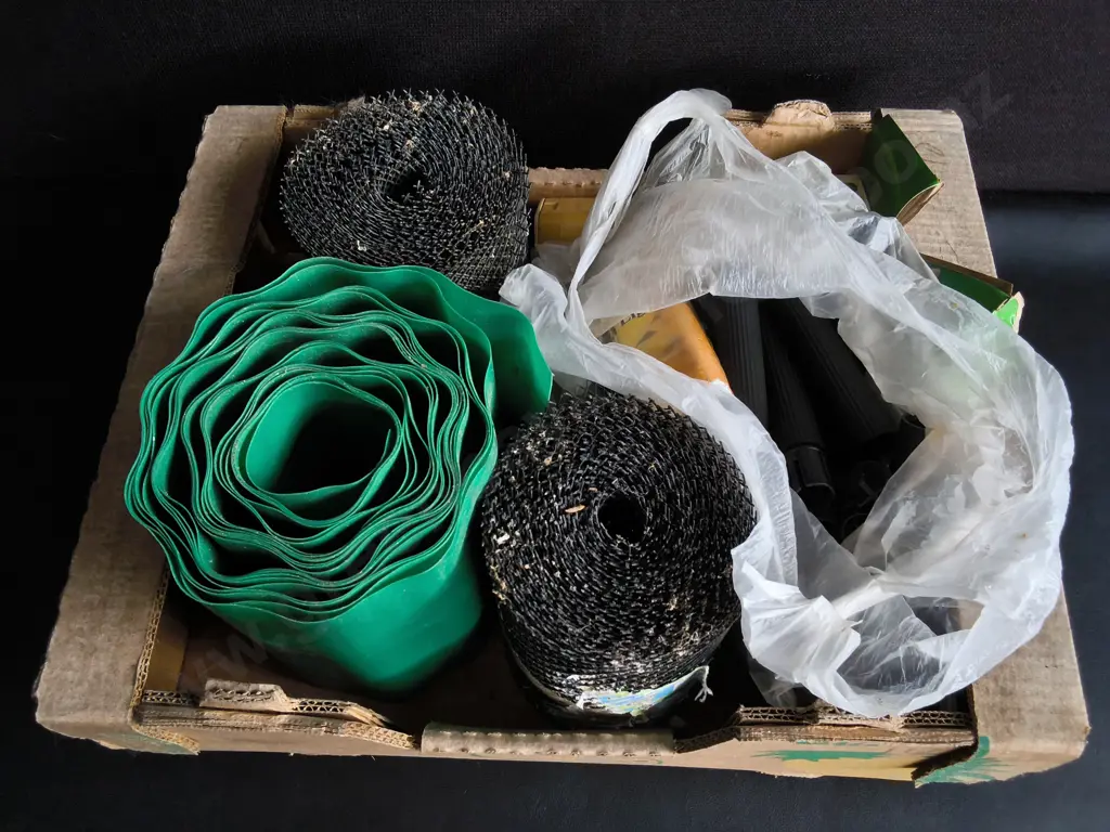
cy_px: 416
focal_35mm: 27
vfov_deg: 51.4
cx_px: 555
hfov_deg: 65.3
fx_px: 866
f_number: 2
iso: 50
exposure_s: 1/100
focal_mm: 2.87
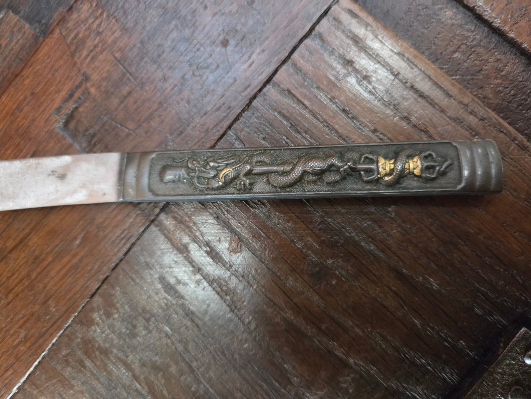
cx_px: 266
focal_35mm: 23
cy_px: 200
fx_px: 353
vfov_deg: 58.9
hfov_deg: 73.9
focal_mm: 5.4
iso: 1600
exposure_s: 1/60
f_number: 1.8
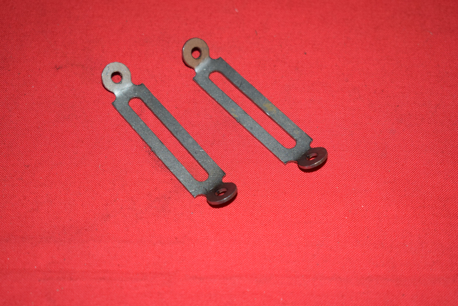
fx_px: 878
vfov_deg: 19.8
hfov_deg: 29.2
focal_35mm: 69
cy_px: 153
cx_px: 229
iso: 640
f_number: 5.3
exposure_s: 1/125
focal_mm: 46
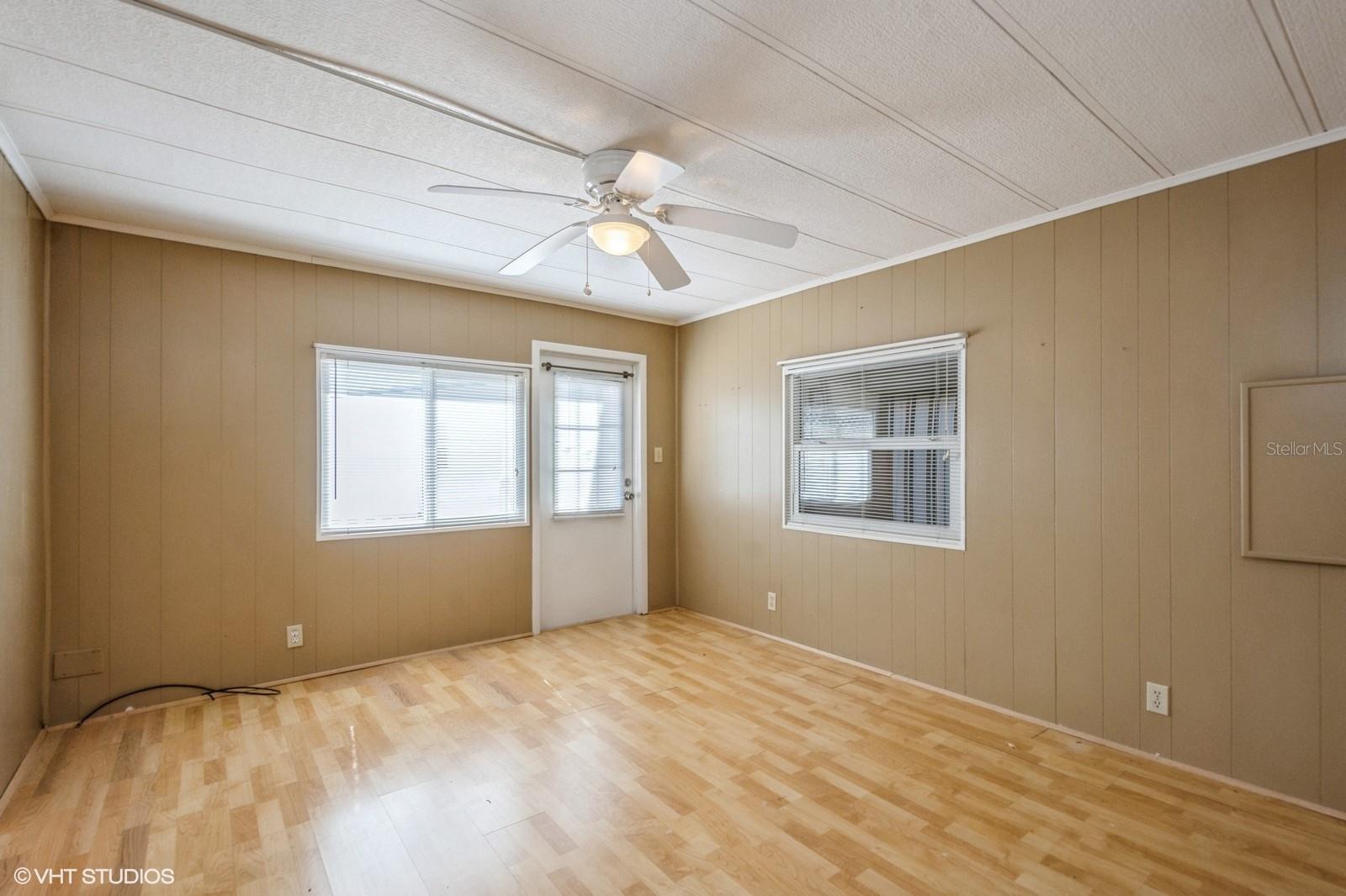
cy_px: 448
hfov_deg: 100.4
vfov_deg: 77.3
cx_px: 673
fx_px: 561
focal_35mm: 15
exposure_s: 1/50
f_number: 8
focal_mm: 10
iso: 320
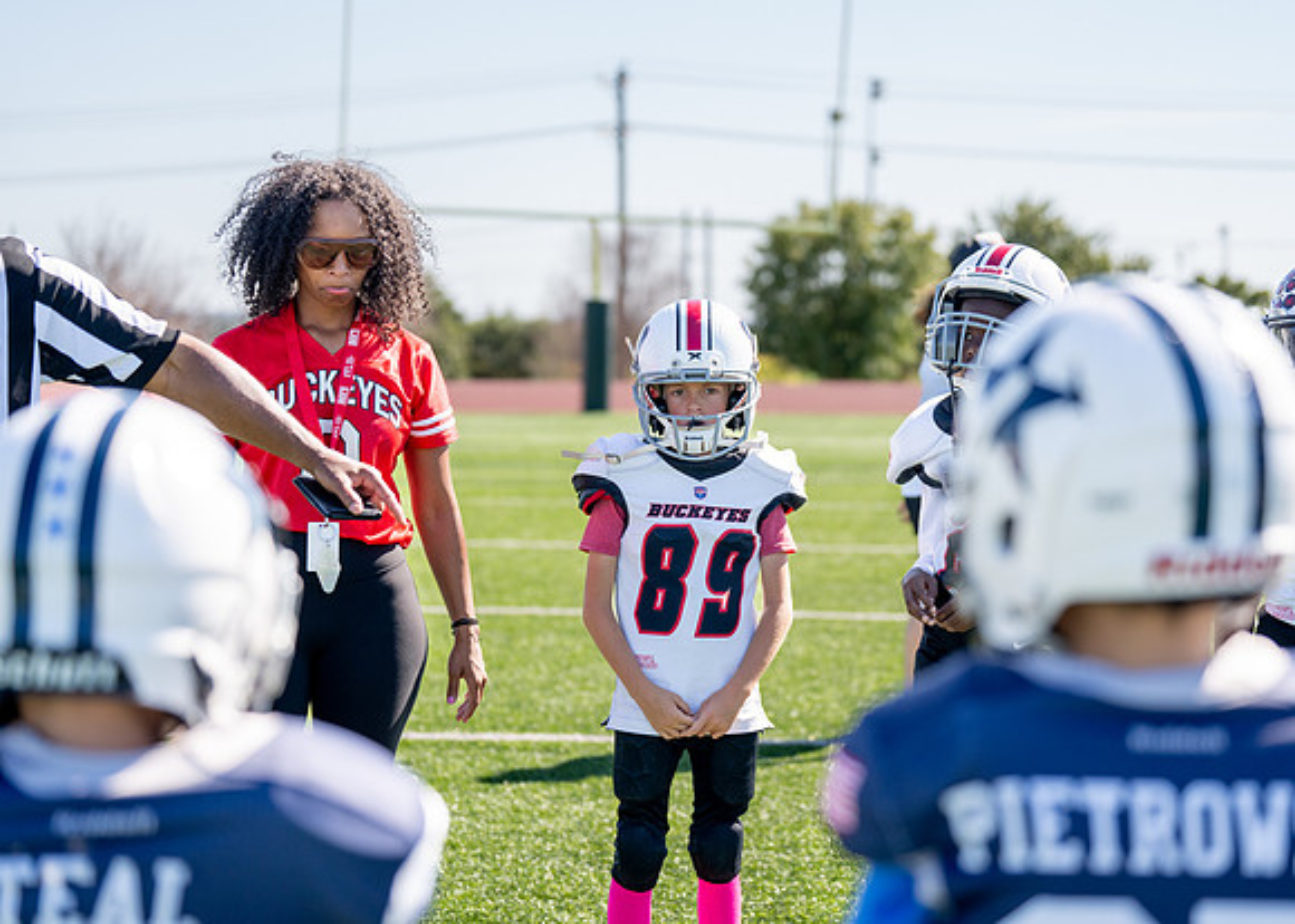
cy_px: 474
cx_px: 684
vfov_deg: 16.7
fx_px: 3149
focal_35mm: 86
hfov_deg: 23.2
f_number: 2.8
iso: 250
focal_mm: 78
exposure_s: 1/2000
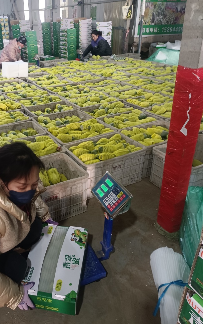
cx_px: 71
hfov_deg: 42.6
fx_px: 257
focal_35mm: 29
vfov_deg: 64.6
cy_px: 168
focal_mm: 4.71
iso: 1428
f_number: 1.79
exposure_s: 1/25
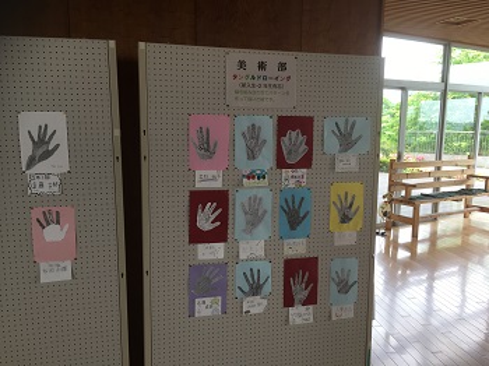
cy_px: 183
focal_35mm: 29
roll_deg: -0.2
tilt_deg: -7.5
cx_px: 244
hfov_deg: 61.7
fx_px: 409
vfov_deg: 48.2
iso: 32
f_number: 2.2
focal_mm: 4.15
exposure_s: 1/120
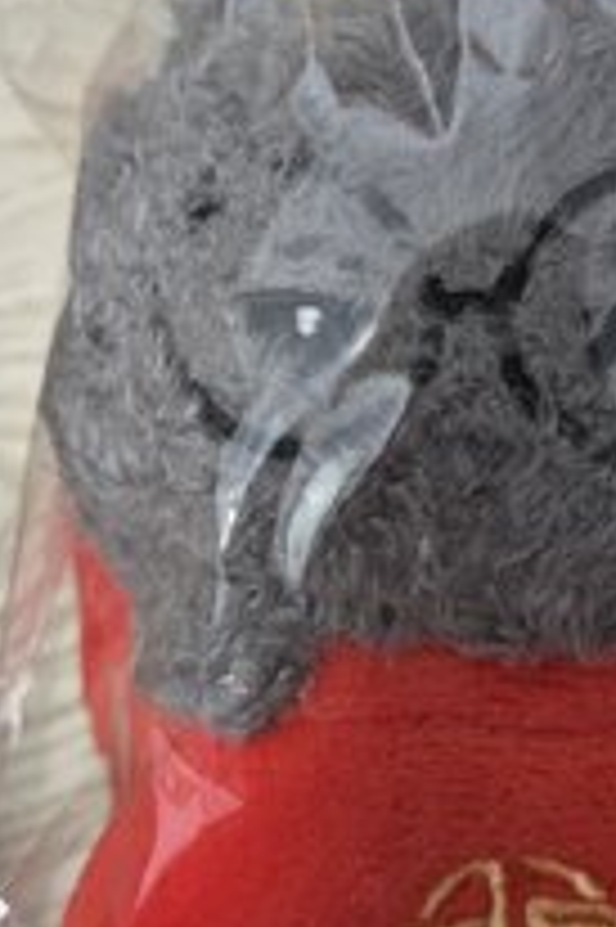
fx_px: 1594
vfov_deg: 32.3
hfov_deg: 21.5
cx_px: 531
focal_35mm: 62
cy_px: 349
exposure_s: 1/120
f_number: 1.8
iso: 640
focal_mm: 5.4
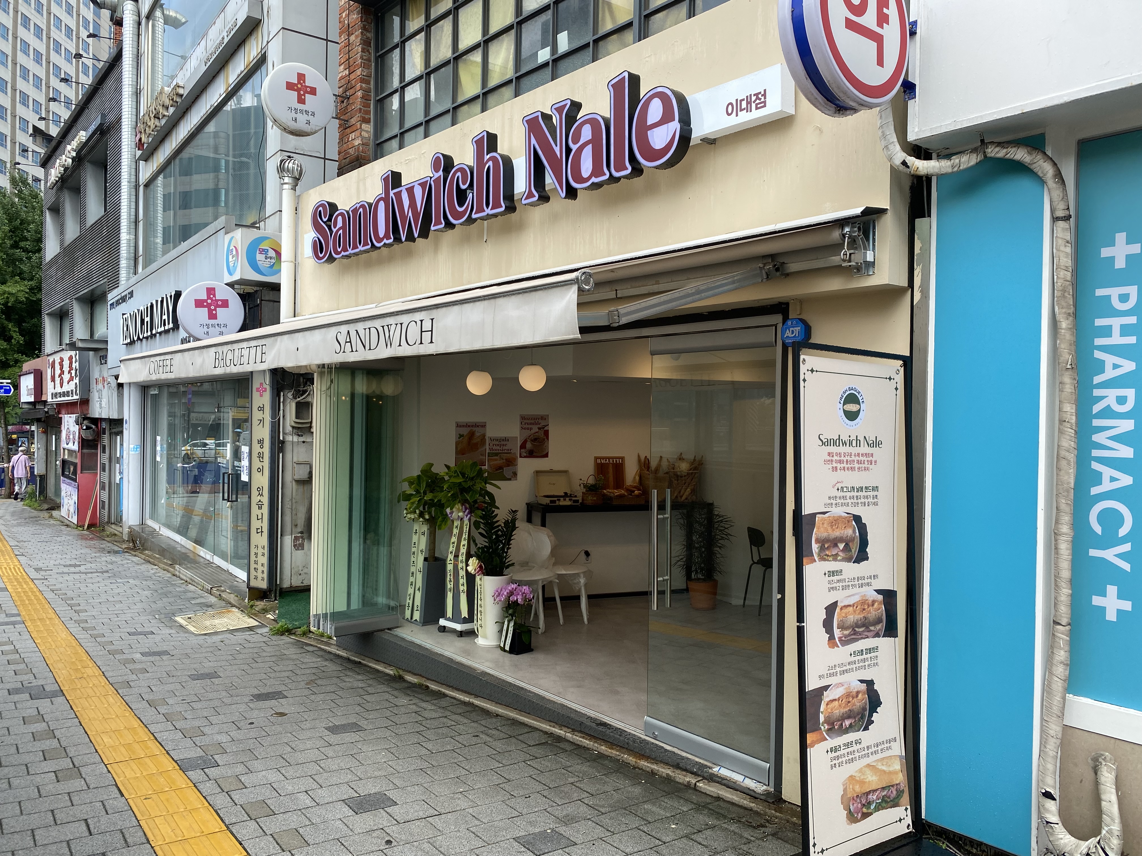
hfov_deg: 67.3
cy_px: 428
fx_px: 858
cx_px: 571
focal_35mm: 26
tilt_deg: -1.1
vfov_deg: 53.1
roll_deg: -1.1
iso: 32
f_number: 1.8
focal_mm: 4.25
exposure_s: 1/934
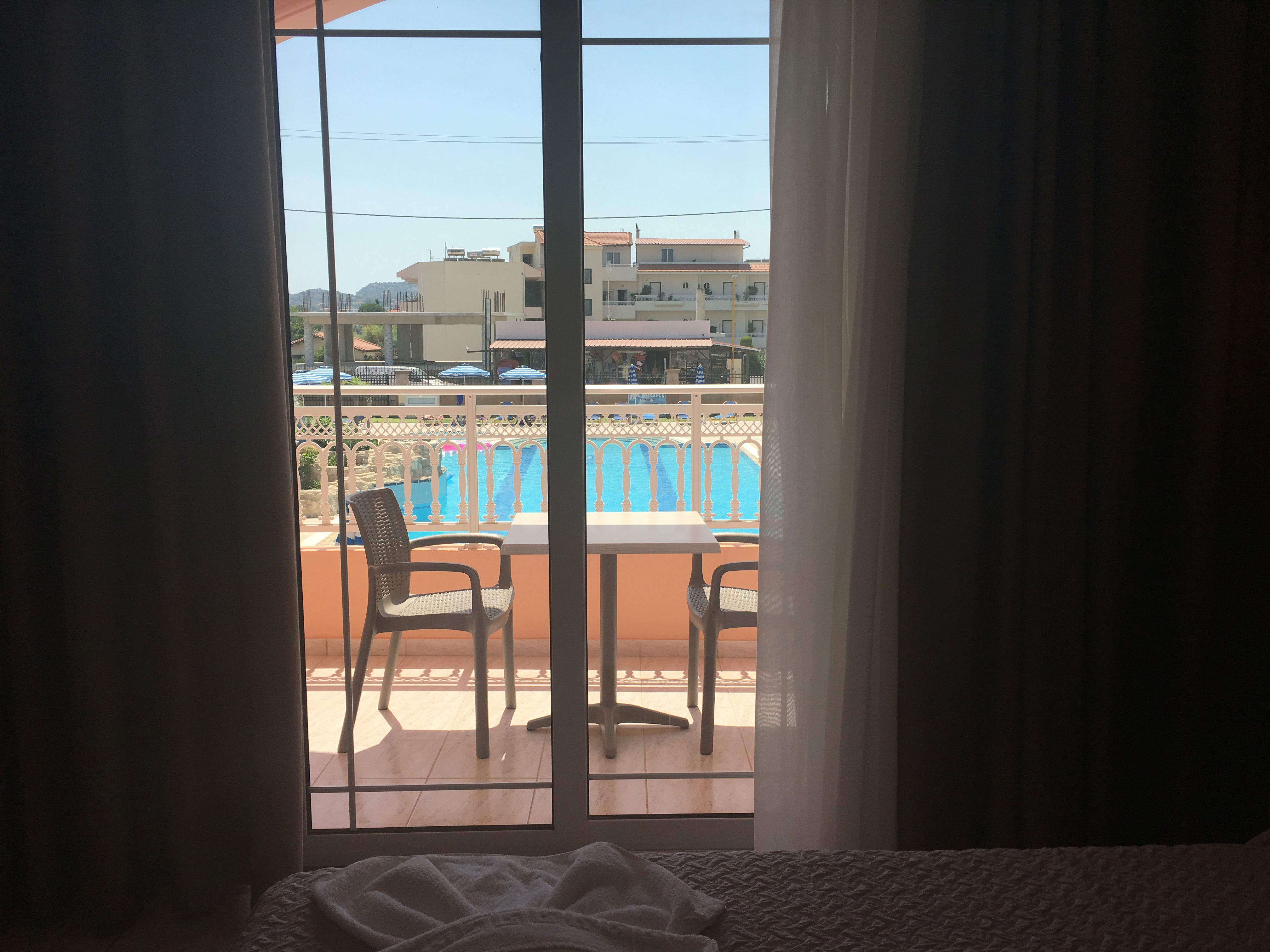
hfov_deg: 61.7
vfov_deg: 48.2
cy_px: 476
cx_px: 635
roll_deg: -0.6
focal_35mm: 29
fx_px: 1064
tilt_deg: -6.5
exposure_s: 1/1282
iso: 25
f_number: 2.2
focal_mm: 4.15
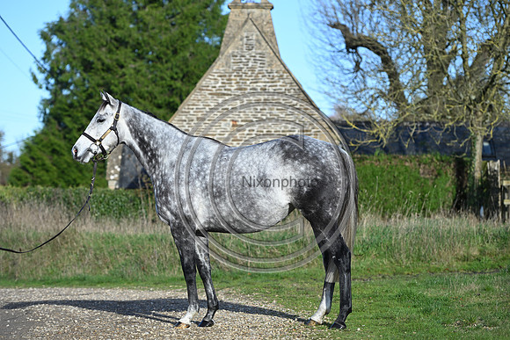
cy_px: 170
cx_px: 255
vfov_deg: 12.5
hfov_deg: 18.6
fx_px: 1559
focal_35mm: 110
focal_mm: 110
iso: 180
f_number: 3.5
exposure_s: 1/1250
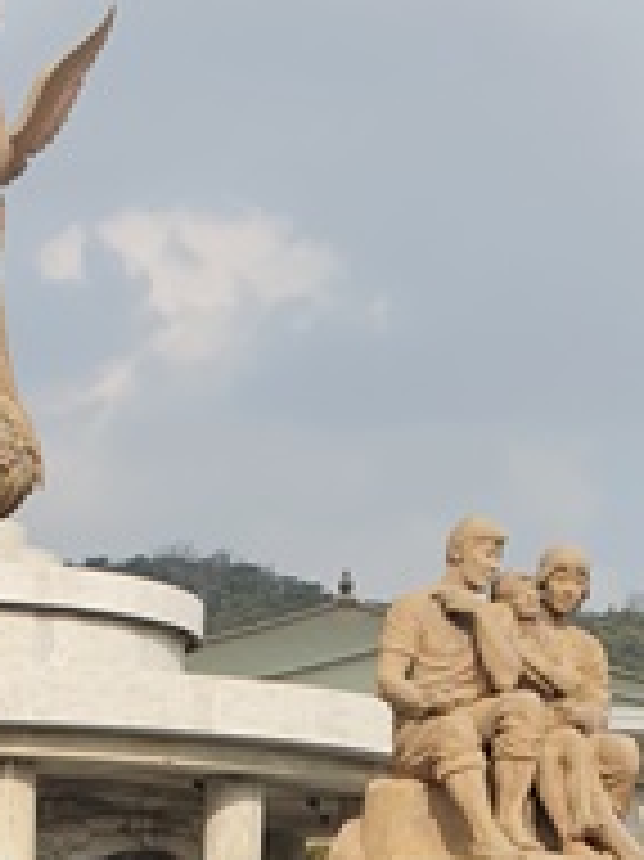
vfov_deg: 15.2
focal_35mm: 118
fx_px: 2930
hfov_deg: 12.5
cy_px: 1367
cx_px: 171
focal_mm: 4.3
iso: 50
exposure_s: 1/1513
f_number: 2.4
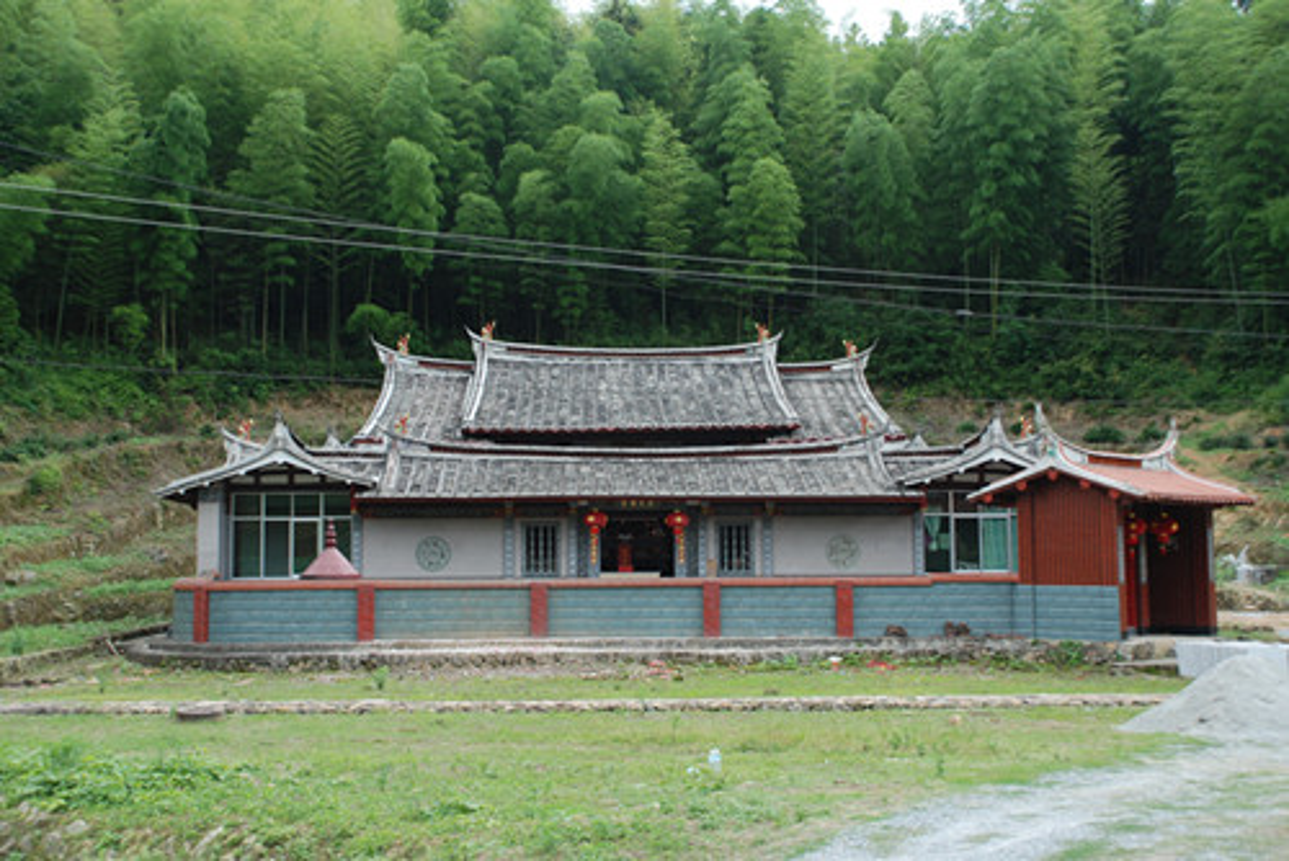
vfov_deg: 28.1
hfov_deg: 41.1
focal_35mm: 48
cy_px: 430
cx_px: 644
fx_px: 1720
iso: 200
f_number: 5.6
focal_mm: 32
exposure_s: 1/60
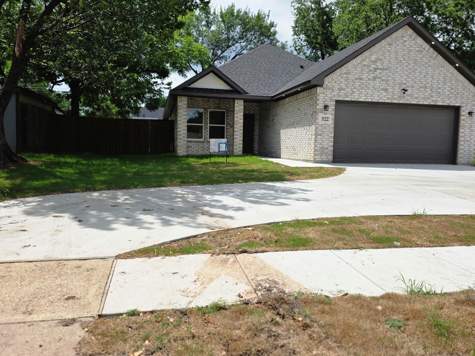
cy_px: 171
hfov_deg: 63.4
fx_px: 384
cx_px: 242
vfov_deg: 49.7
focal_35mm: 28
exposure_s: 1/7626
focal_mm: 6.25
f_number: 1.7
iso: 80
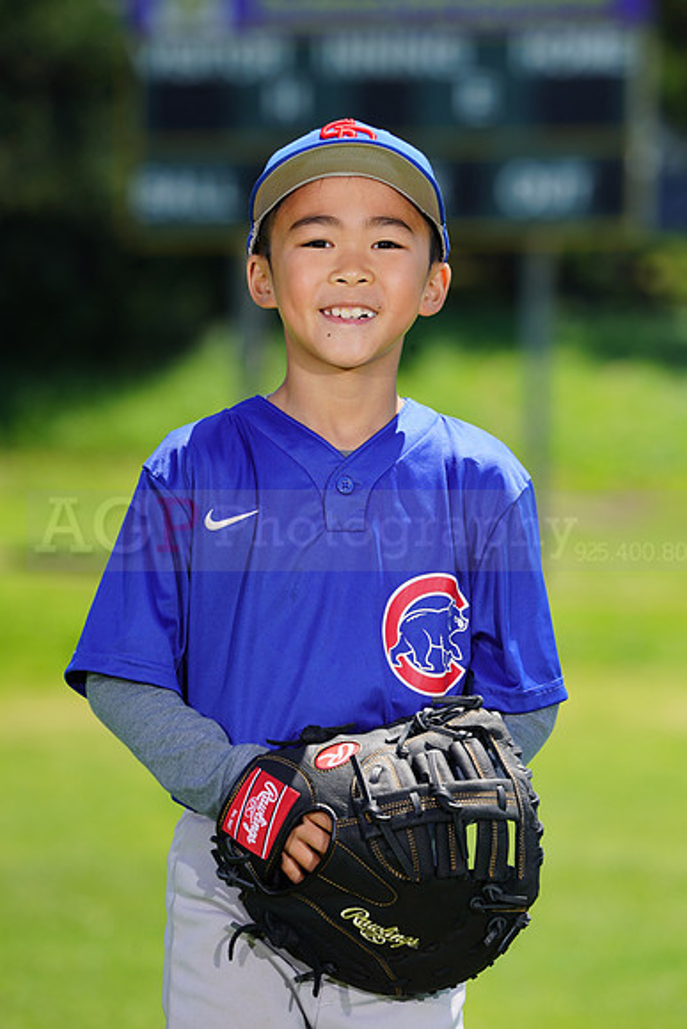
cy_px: 514
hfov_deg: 4.8
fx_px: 8238
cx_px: 344
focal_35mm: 288
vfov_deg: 7.2
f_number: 8
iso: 100
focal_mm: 288
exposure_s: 1/250
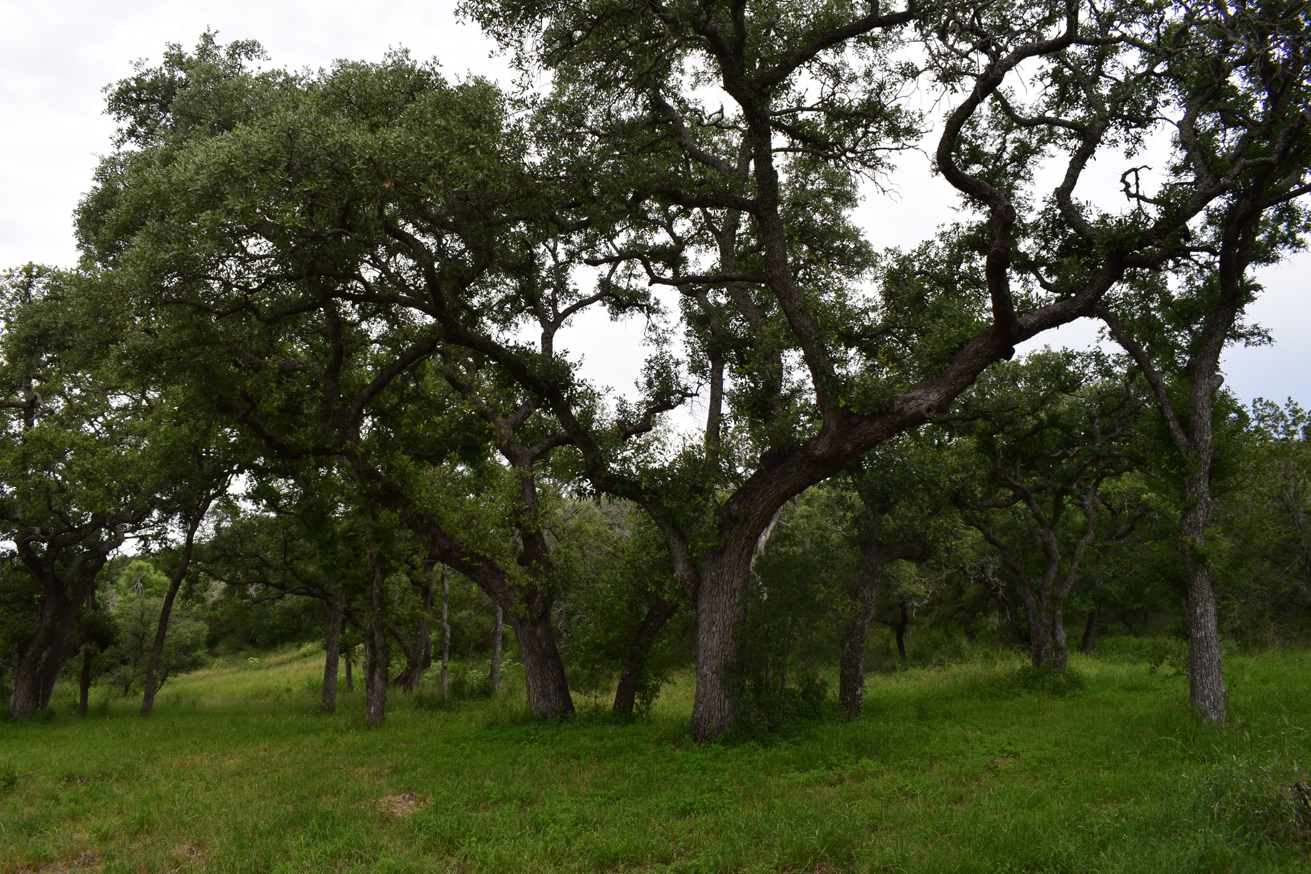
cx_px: 639
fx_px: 1020
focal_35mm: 28
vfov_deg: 46.4
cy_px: 423
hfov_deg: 65.5
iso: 400
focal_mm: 18
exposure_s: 1/250
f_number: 10
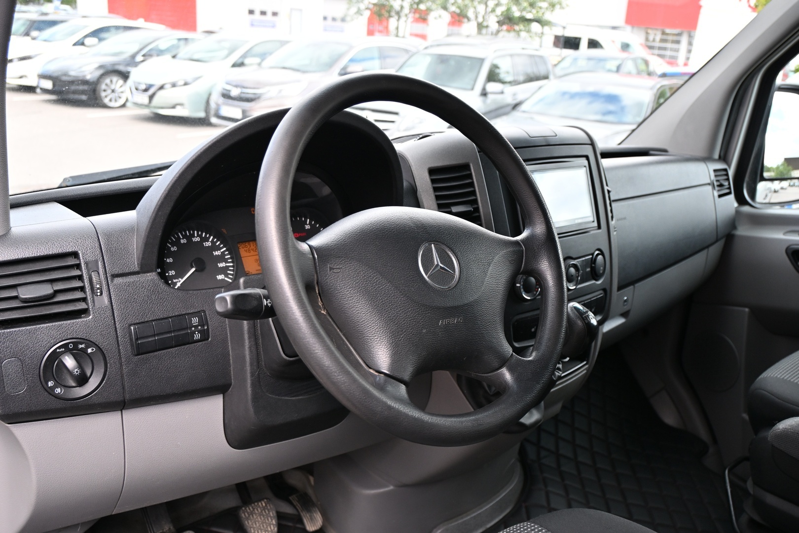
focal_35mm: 32
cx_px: 400
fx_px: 699
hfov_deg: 59.5
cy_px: 266
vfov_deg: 41.7
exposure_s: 1/250
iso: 320
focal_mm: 21
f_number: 4
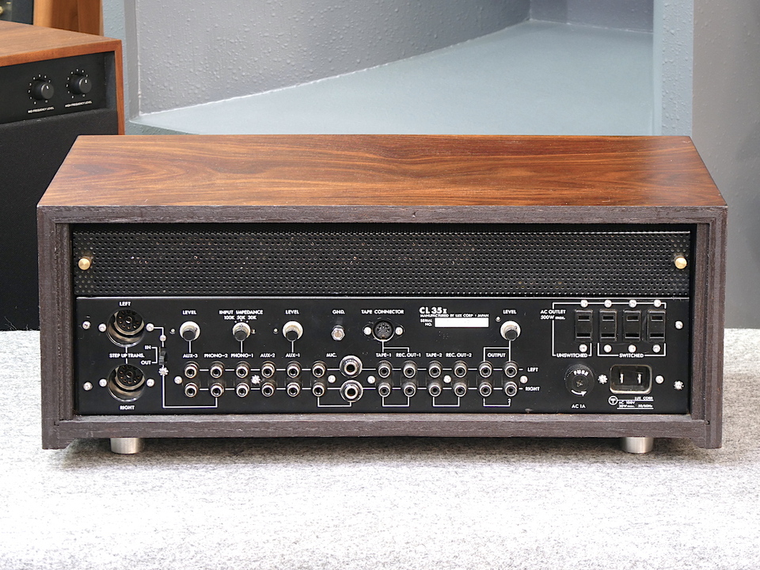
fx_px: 2964
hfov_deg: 14.6
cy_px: 285
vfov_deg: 11.0
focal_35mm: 135
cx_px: 380
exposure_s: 1
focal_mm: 24.2
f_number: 5.3
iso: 100
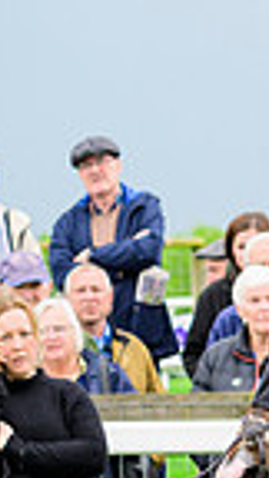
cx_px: 920
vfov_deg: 5.1
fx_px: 5339
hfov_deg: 2.8
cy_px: 496
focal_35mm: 421
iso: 1000
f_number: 5.6
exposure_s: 1/400
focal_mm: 100
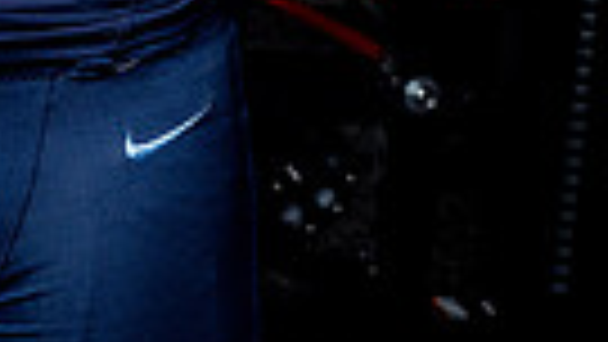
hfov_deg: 11.5
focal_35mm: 185
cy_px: -562
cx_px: -45
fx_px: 2983
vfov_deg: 6.2
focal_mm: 53
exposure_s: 1/250
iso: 640
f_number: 9
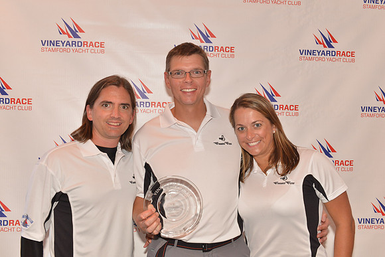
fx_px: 481
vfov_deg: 29.9
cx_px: 192
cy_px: 128
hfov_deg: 43.6
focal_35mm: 45
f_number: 9
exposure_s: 1/15
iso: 2000
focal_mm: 45
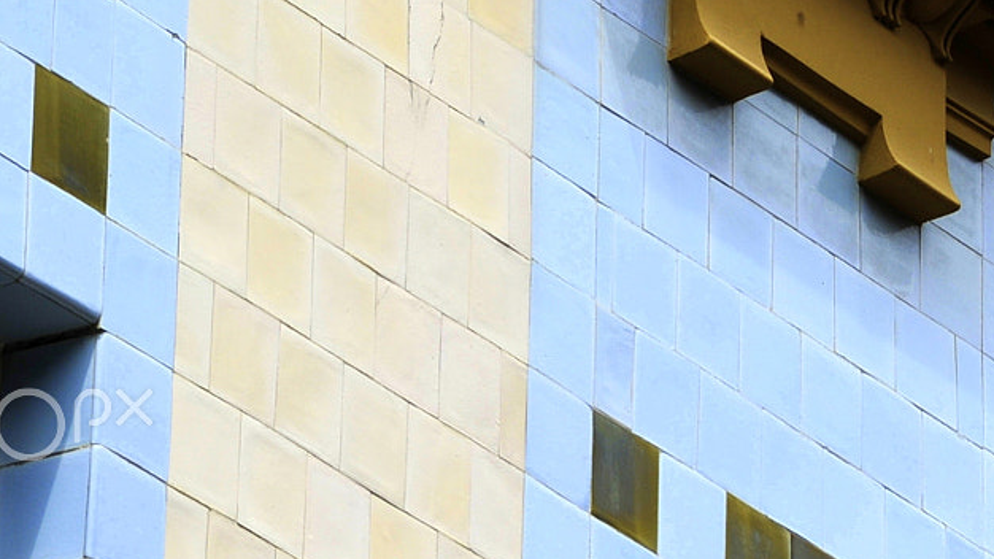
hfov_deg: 4.0
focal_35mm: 535
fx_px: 14100
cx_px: 1029
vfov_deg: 2.3
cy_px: -213
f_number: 5.6
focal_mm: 200
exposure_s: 1/1000
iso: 200
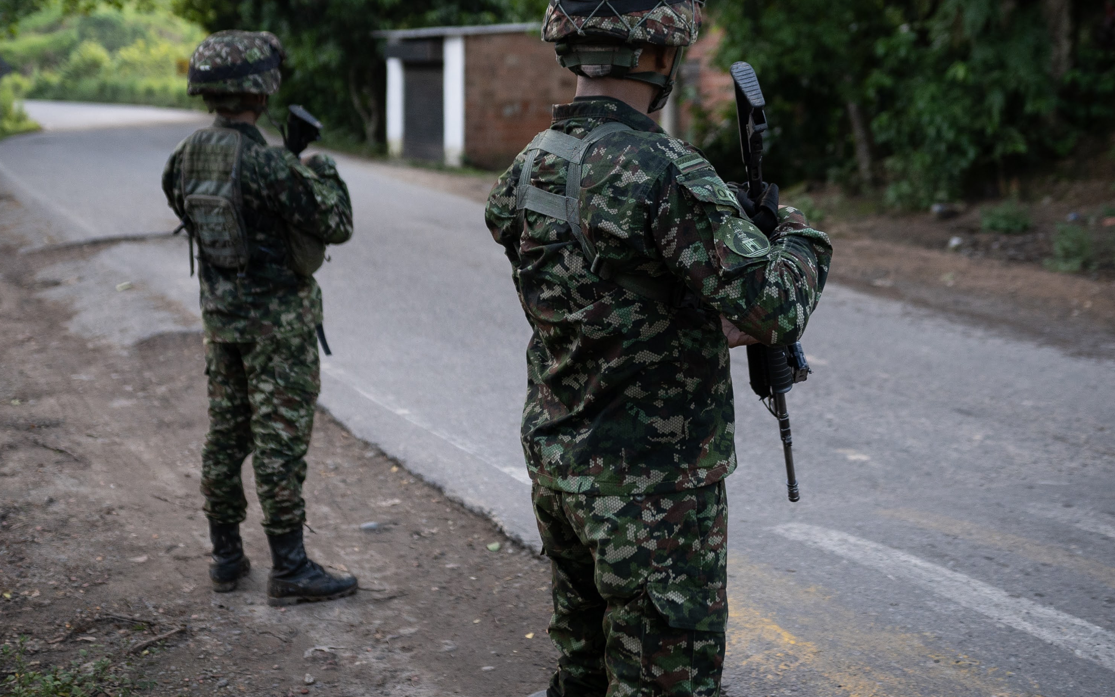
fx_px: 1489
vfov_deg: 26.2
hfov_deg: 41.0
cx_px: 634
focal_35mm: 49
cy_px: 233
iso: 500
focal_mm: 24
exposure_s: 1/500
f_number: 1.8
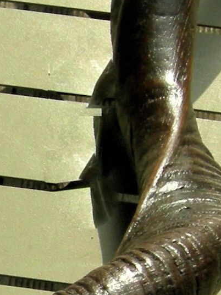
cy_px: 430
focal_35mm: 174
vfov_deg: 11.0
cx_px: -119
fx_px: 1481
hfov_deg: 8.3
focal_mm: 7.5
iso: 64
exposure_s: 1/234
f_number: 6.8
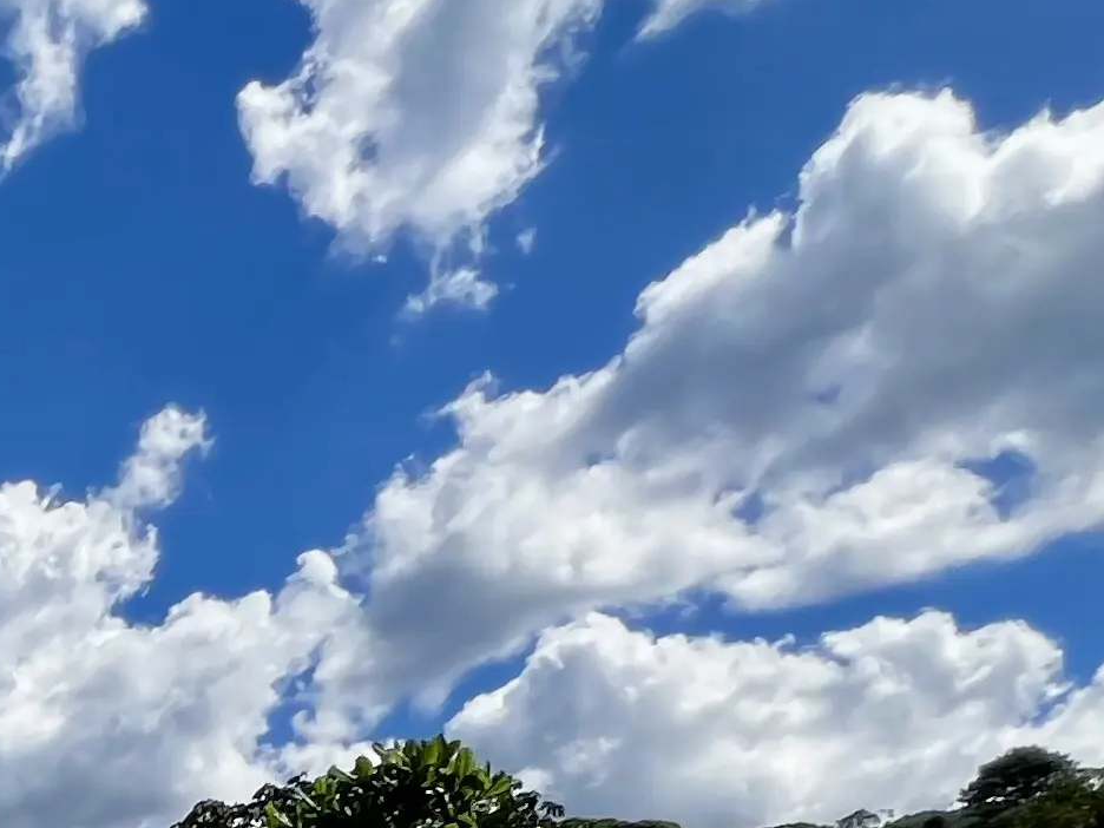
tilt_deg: +1.2
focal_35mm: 56
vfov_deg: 21.0
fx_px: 1786
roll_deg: -0.2
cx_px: -896
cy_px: 1328
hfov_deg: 21.6
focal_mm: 1.57
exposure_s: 1/2660
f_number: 1.8
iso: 32
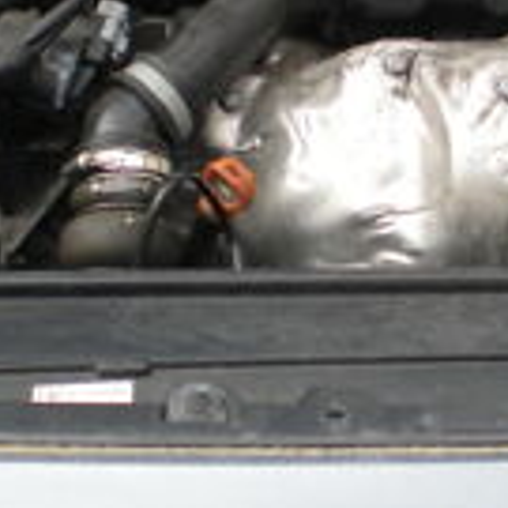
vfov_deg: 14.5
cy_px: 68
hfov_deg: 14.5
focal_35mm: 119
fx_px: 1976
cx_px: 437
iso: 64
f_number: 3.1
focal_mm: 6.3
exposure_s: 1/142
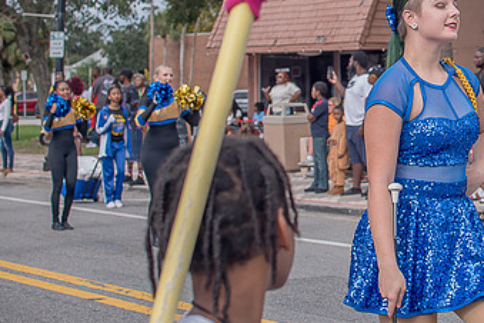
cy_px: 52
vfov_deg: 15.2
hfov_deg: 22.5
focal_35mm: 89
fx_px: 1196
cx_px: 408
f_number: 4
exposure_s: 1/500
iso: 100
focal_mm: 35
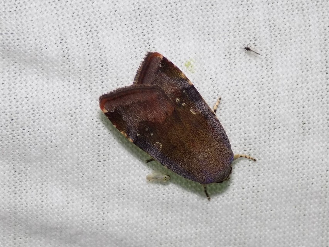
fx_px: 1122
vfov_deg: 12.6
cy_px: 124
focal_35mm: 118
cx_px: 164
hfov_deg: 16.7
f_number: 4.8
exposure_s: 1/30
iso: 200
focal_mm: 20.9
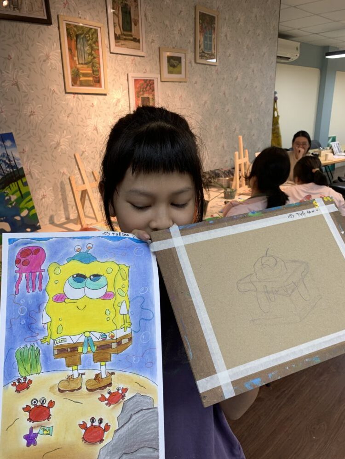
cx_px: 172
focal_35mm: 26
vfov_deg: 67.3
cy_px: 230
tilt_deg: -18.0
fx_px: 346
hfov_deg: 53.1
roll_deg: +2.3
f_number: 1.8
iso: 32
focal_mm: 4.25
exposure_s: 1/100
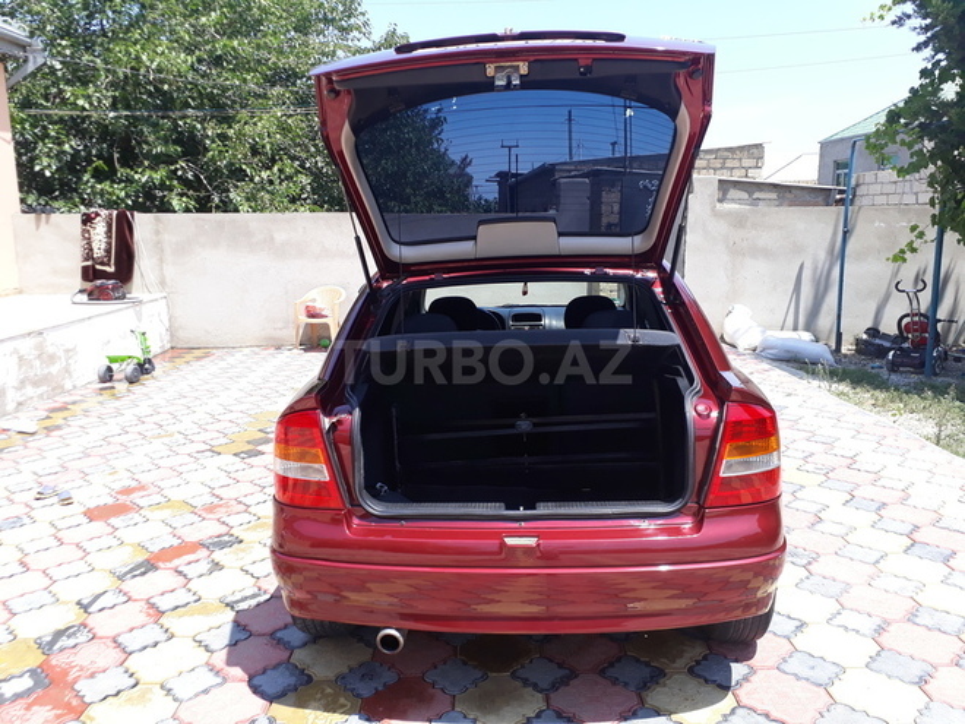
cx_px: 482
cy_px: 362
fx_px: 753
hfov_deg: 65.3
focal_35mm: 27
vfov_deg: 51.4
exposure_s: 1/597
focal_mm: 3.6
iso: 40
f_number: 1.9
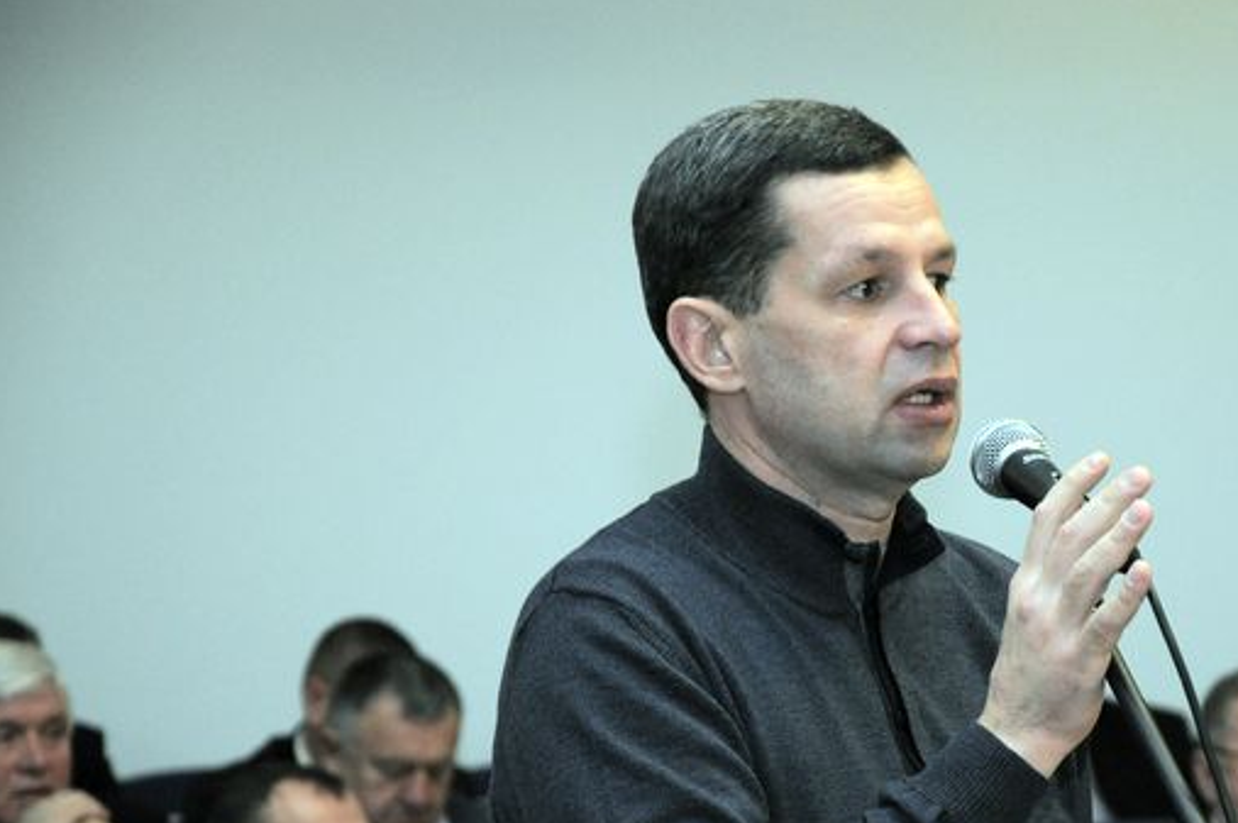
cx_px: 842
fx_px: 6974
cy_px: 556
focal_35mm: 203
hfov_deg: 10.1
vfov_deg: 6.7
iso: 1000
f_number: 5.6
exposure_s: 1/60
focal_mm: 98
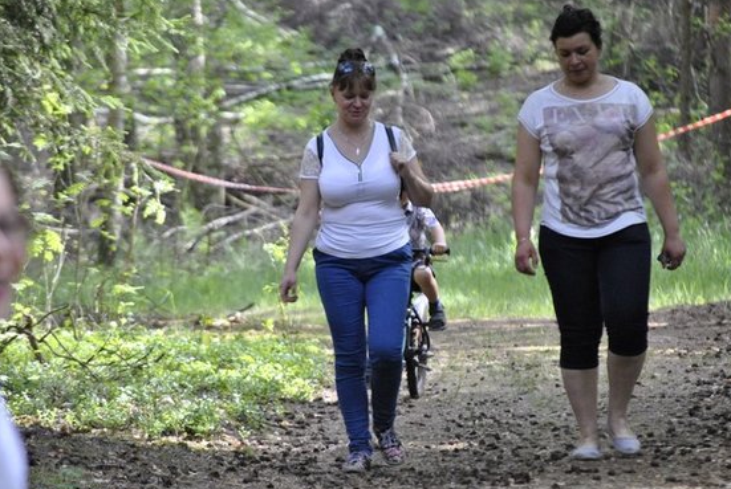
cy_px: 264
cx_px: 365
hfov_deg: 5.8
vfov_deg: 3.9
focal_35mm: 354
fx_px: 7198
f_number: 5.6
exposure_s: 1/125
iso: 800
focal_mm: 200
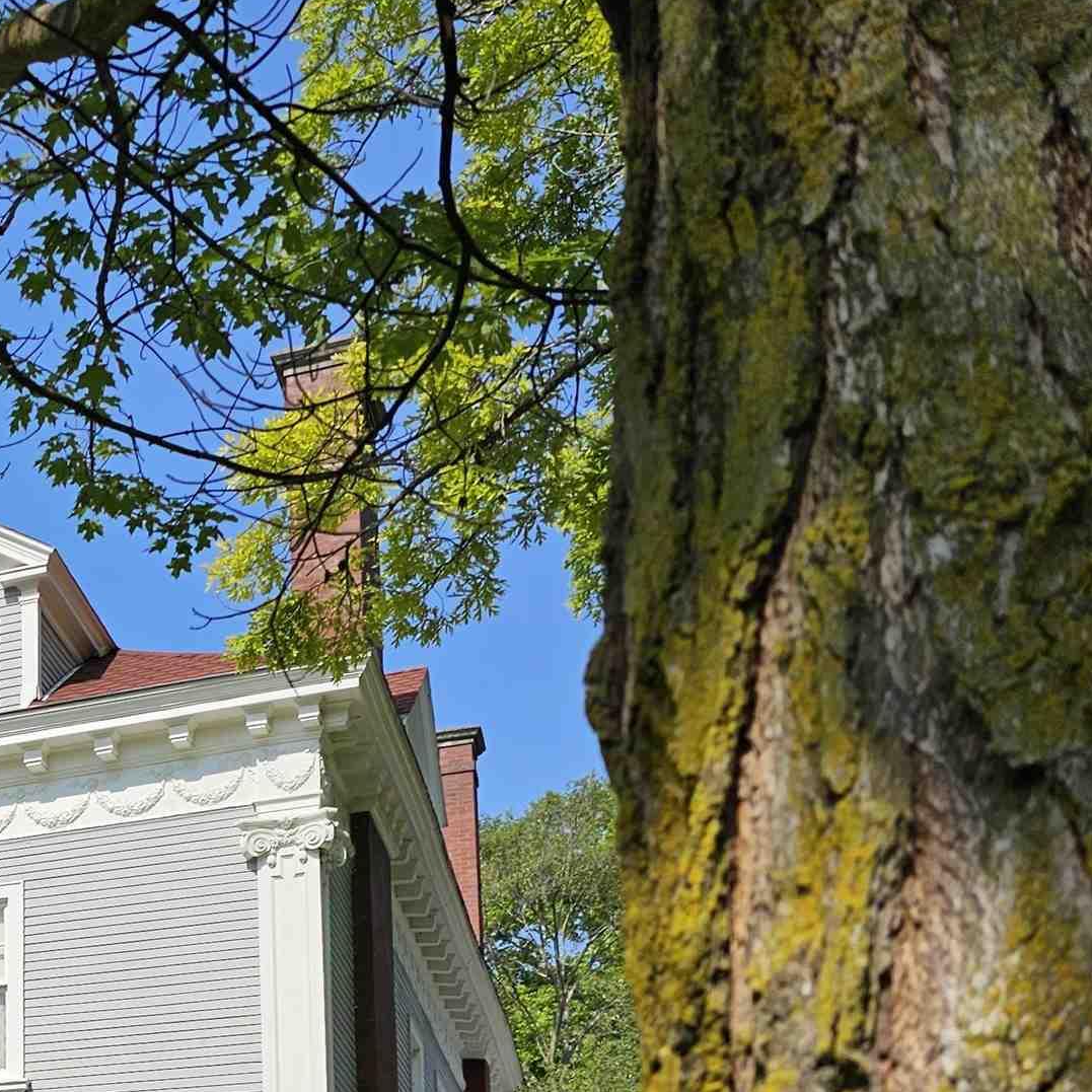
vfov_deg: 27.6
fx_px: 2070
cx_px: -461
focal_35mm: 58
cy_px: 1126
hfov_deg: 24.3
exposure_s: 1/909
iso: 10
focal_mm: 6.3
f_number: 1.7
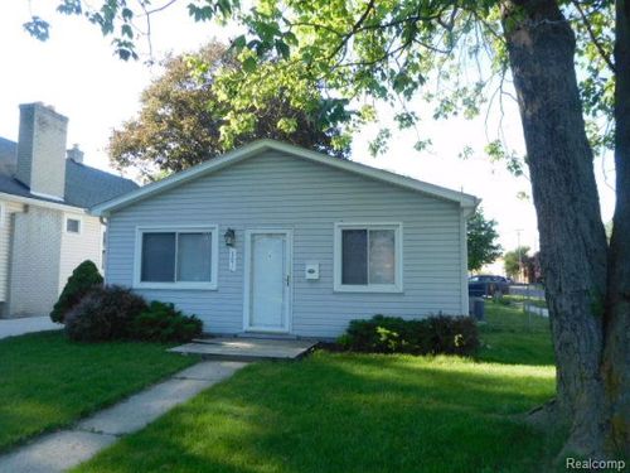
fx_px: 455
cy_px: 236
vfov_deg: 54.9
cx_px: 315
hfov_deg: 69.4
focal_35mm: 25
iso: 125
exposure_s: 1/200
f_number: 3.4
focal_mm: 4.5
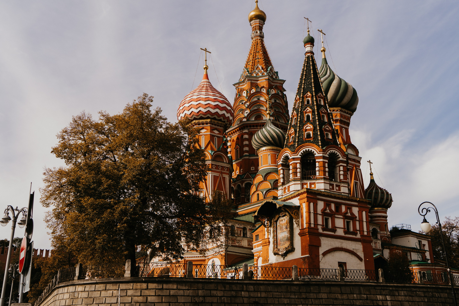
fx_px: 453
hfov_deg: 53.7
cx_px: 233
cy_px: 153
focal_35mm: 36
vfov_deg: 37.3
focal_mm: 35
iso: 100
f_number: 4
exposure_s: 1/500
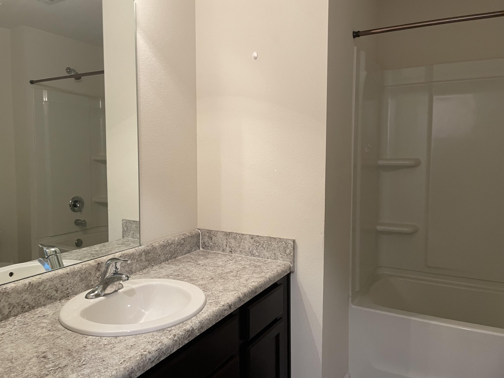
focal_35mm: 26
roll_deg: +0.5
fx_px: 379
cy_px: 189
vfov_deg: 53.1
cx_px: 252
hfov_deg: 67.3
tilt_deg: -3.3
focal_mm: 4.2
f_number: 1.6
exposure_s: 1/60
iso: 125
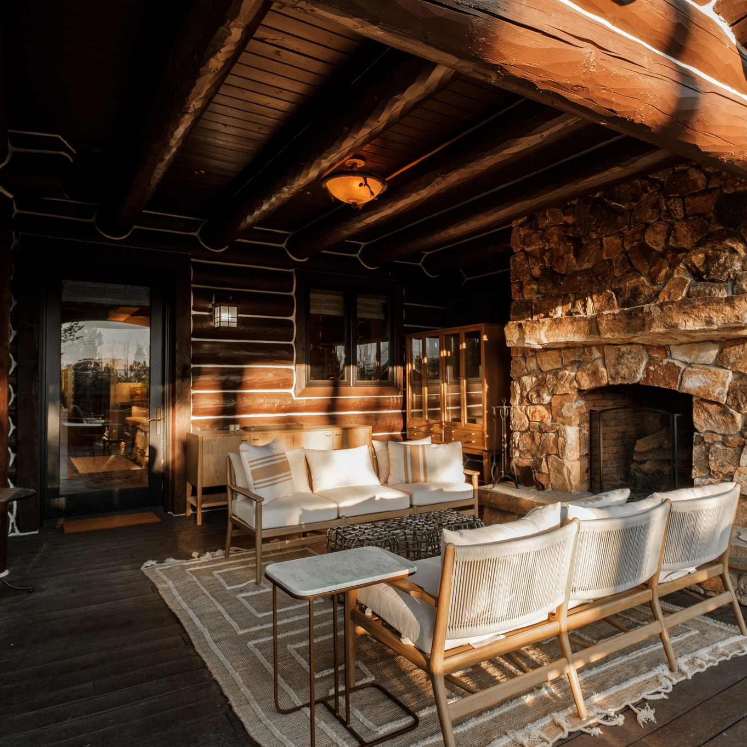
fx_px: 562
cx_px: 429
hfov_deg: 66.9
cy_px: 374
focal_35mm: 23
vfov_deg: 67.3
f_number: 5.6
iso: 400
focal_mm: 12
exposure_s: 1/200
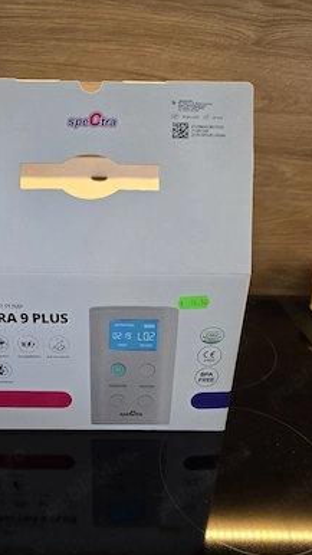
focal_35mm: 26
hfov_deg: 44.1
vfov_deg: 71.9
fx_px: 383
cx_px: 119
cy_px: 275
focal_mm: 6.3
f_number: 1.7
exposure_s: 1/101
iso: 250
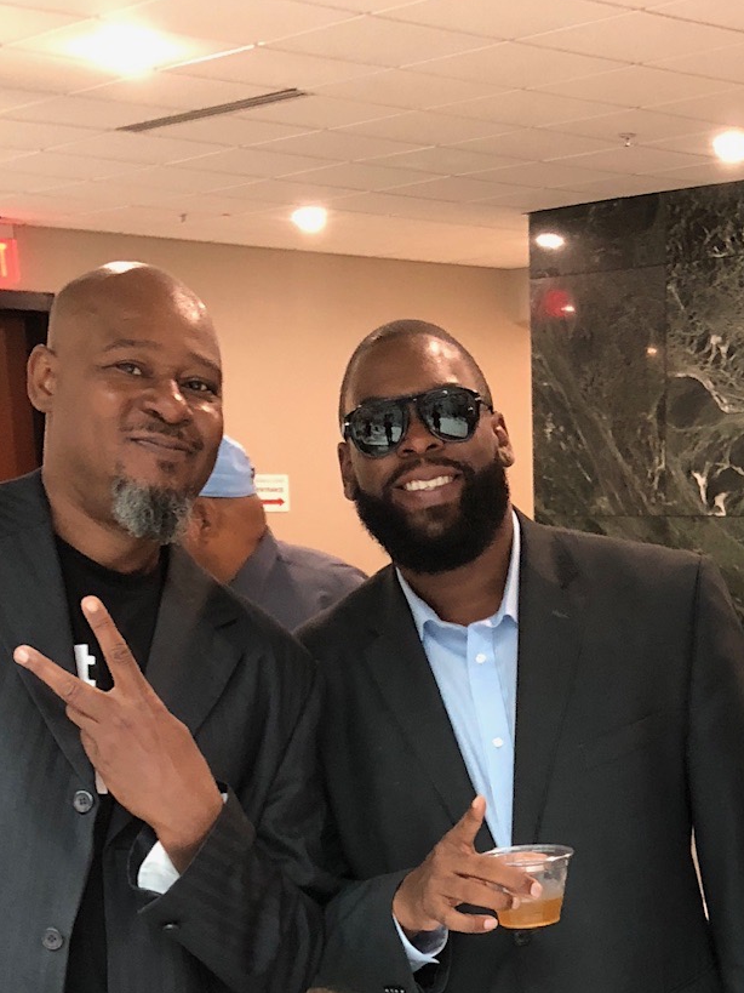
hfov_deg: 20.8
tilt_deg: -18.2
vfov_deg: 24.8
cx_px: 579
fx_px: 2007
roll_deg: +0.7
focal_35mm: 70
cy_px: 1228
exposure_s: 1/15
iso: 80
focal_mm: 3.99
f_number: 1.8
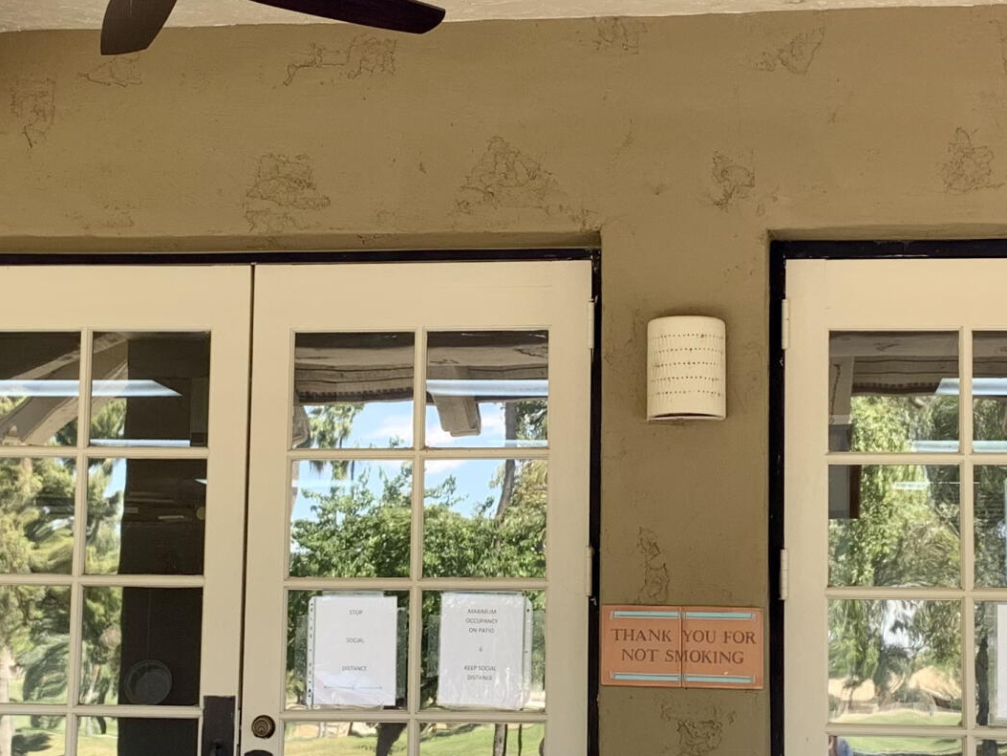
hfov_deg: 26.3
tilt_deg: +7.3
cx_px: 495
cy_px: 450
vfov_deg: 19.9
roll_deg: -1.7
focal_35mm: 74
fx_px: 2153
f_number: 1.8
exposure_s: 1/169
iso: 25
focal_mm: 4.25
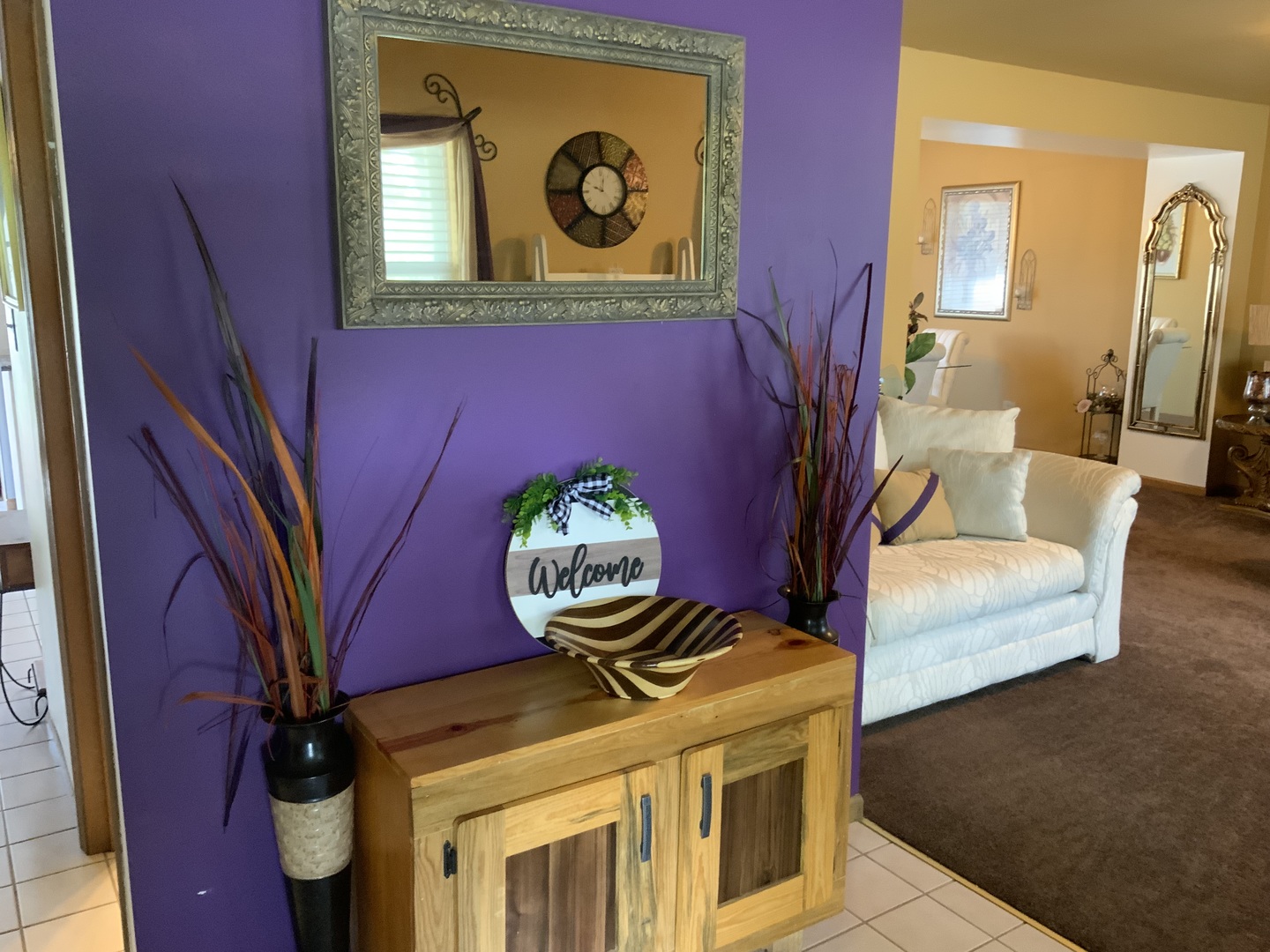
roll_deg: -1.3
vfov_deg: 48.2
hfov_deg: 61.7
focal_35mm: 29
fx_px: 1064
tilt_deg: -11.6
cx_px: 635
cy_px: 476
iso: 250
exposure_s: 1/40
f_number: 1.8
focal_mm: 3
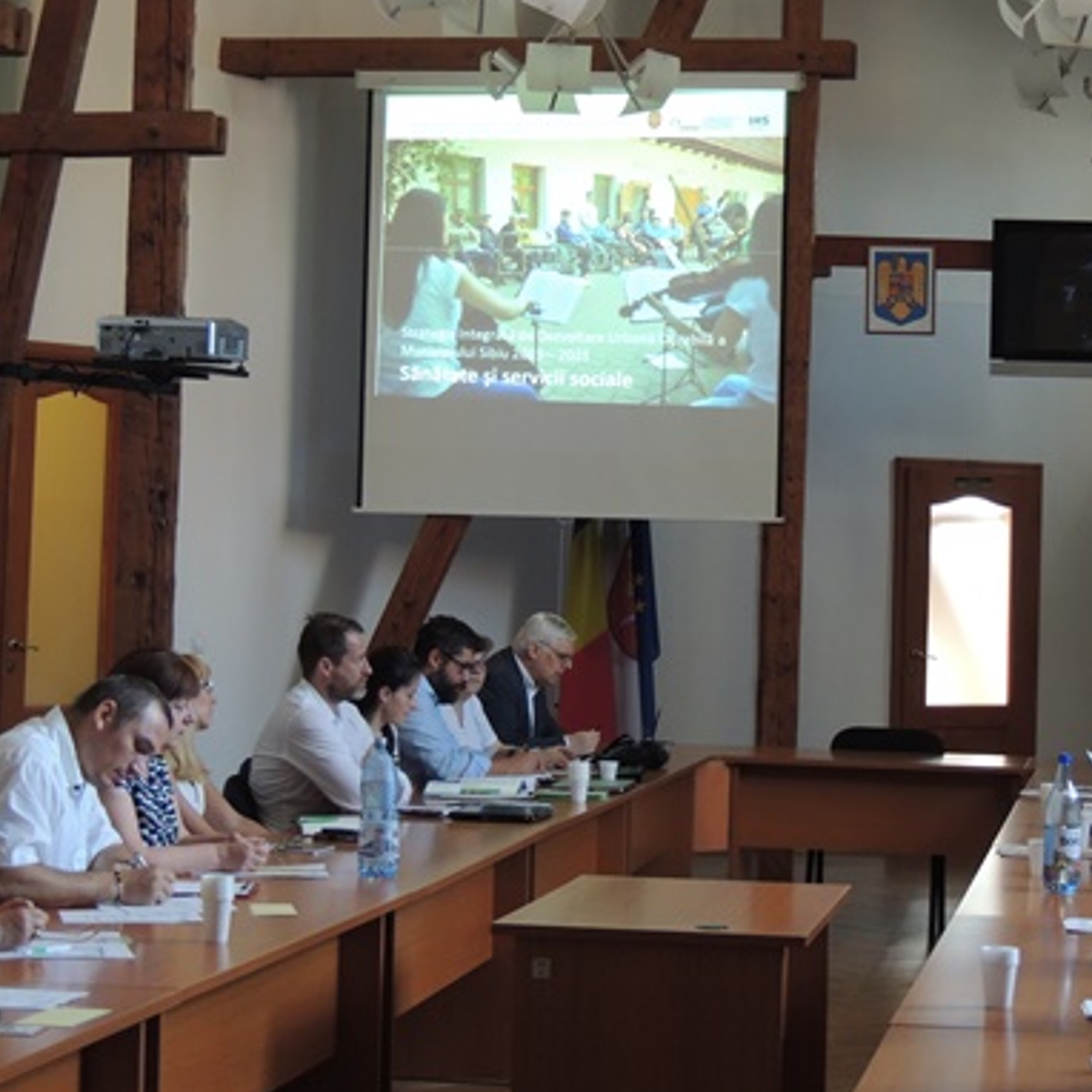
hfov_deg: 18.5
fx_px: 3355
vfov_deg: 18.5
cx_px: 680
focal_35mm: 94
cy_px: 476
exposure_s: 1/15
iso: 400
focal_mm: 12.4
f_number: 3.9
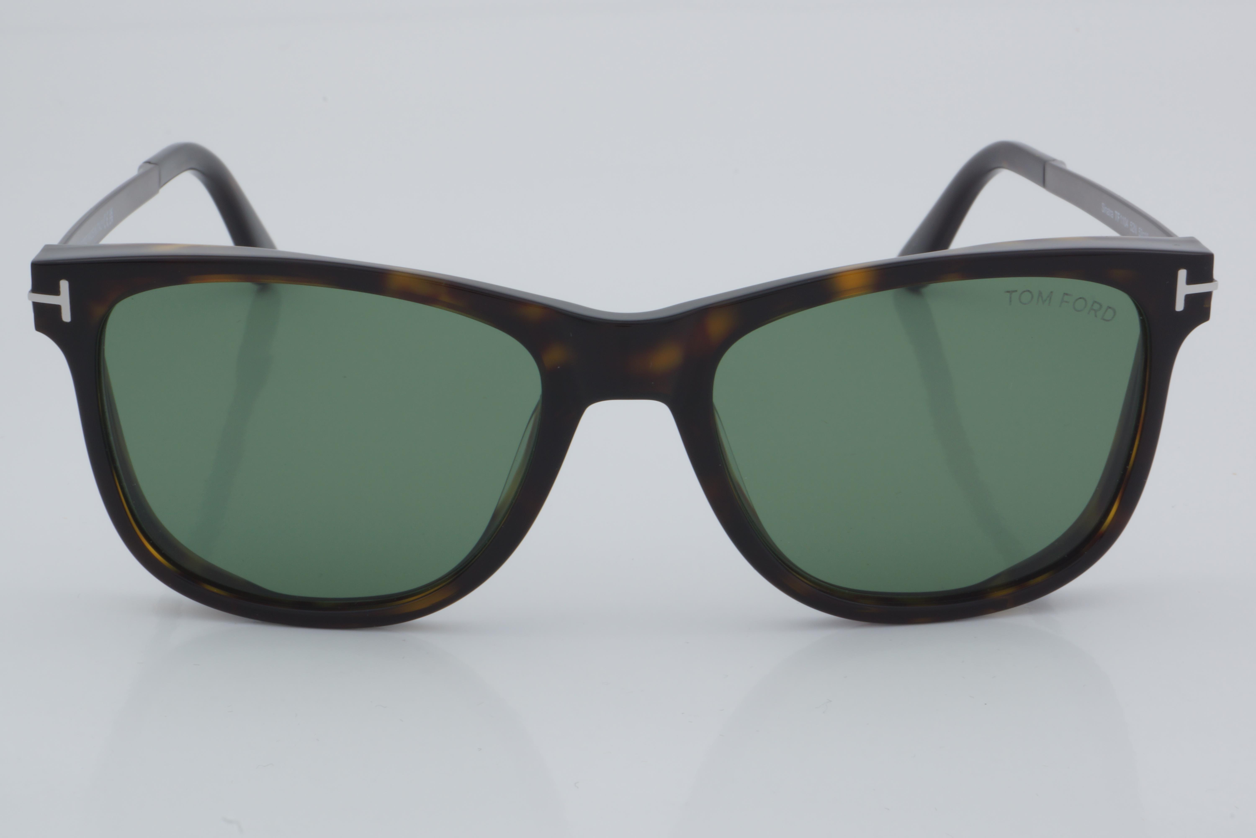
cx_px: 628
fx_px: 2878
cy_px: 419
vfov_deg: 16.6
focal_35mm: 82
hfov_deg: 24.6
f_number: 32
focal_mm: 55
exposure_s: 1/4
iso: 100
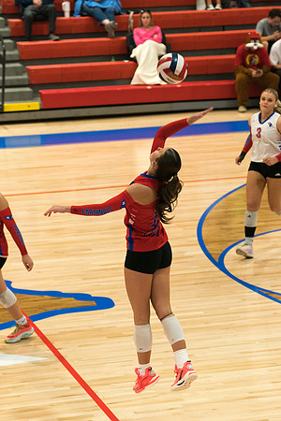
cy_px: 213
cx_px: 150
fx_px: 1707
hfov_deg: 9.4
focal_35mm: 146
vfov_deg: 14.1
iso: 3200
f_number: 2.8
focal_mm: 86
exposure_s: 1/1000
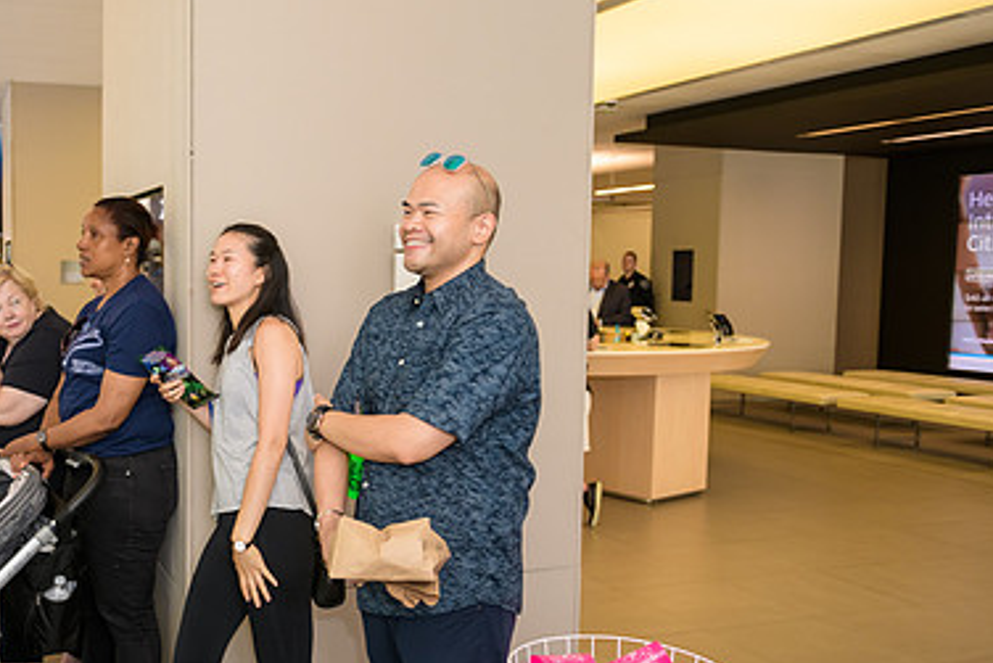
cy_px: 355
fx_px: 1021
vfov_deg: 36.0
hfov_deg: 49.8
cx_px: 251
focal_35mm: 37
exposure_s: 1/125
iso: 400
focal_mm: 24
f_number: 3.2
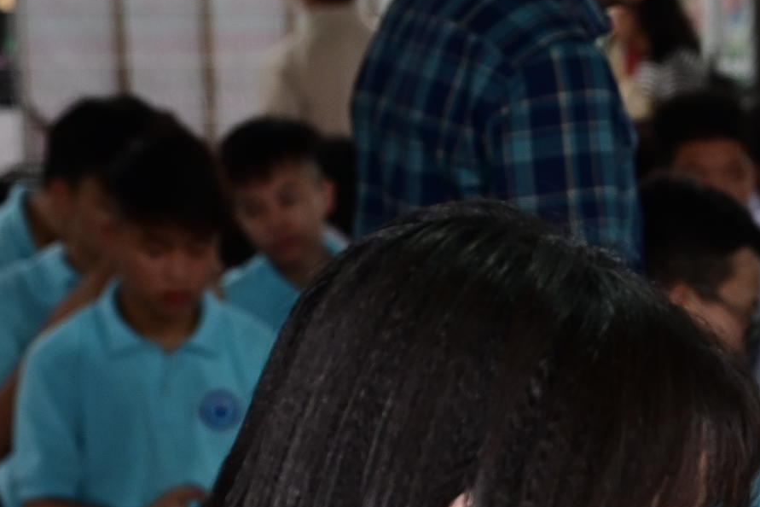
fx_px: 3441
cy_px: 779
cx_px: 798
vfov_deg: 8.2
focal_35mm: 163
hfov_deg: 12.4
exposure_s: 1/200
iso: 1250
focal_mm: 48
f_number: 4.5
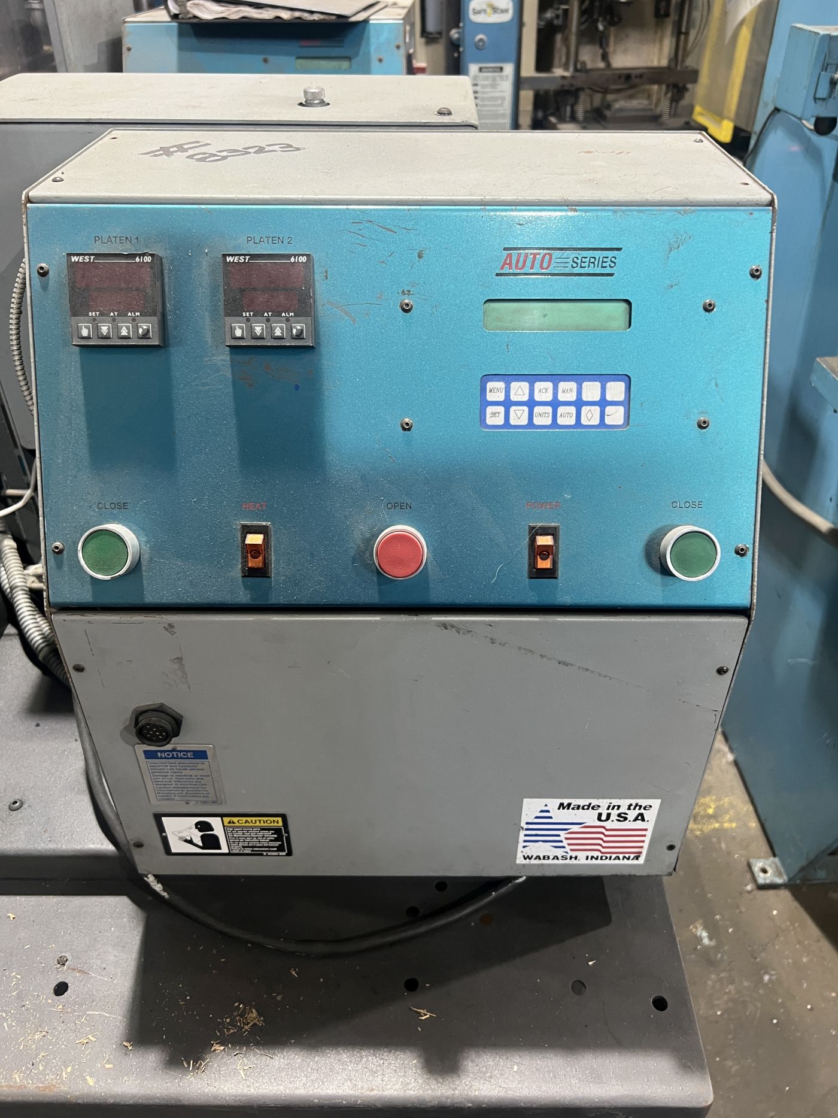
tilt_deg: -37.6
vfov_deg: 67.3
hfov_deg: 53.1
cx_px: 419
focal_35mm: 26
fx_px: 839
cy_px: 559
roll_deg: +0.7
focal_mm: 5.7
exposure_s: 1/60
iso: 125
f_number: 1.5
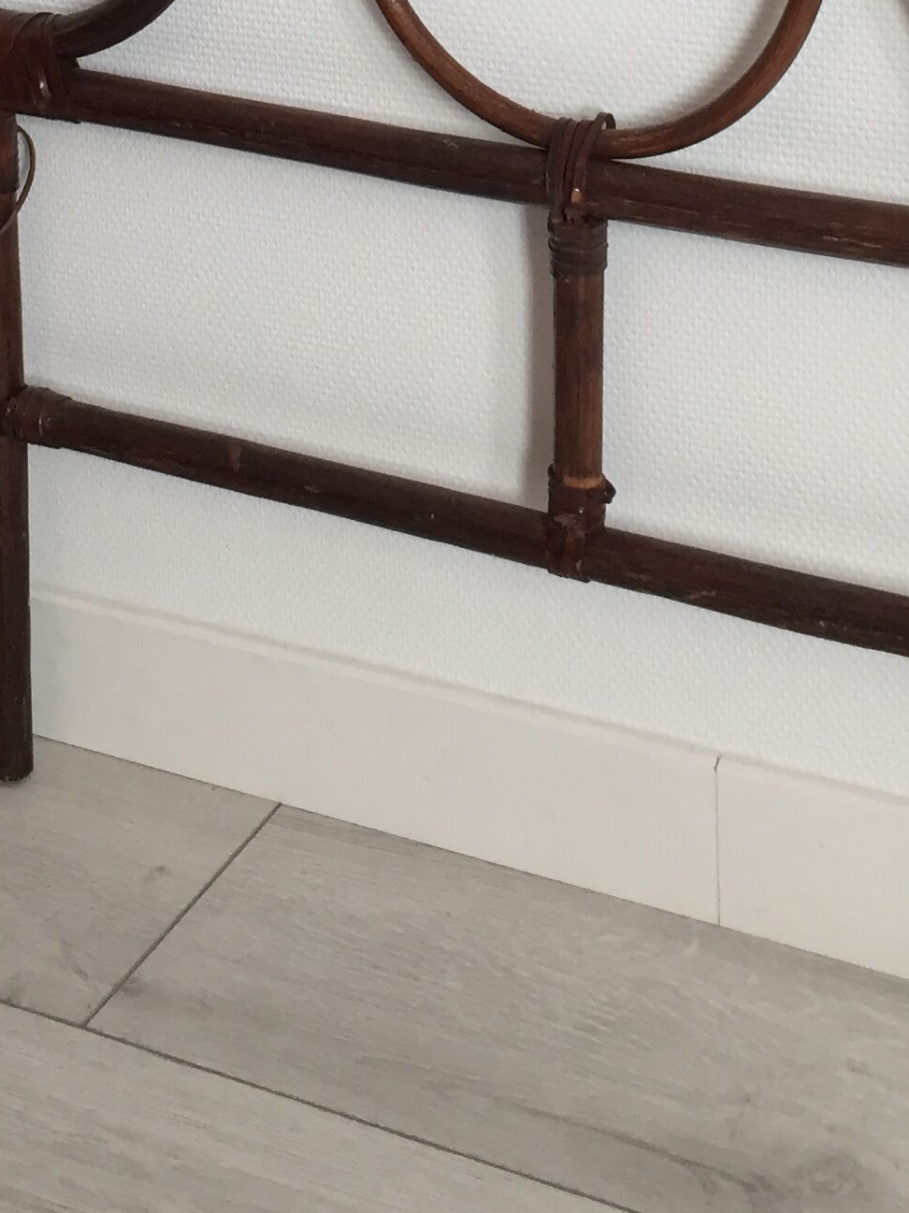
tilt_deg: -12.4
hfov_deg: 20.2
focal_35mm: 73
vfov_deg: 24.5
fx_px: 2557
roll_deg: +1.7
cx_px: 450
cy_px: -182
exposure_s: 1/33
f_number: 2.2
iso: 32
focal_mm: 4.15
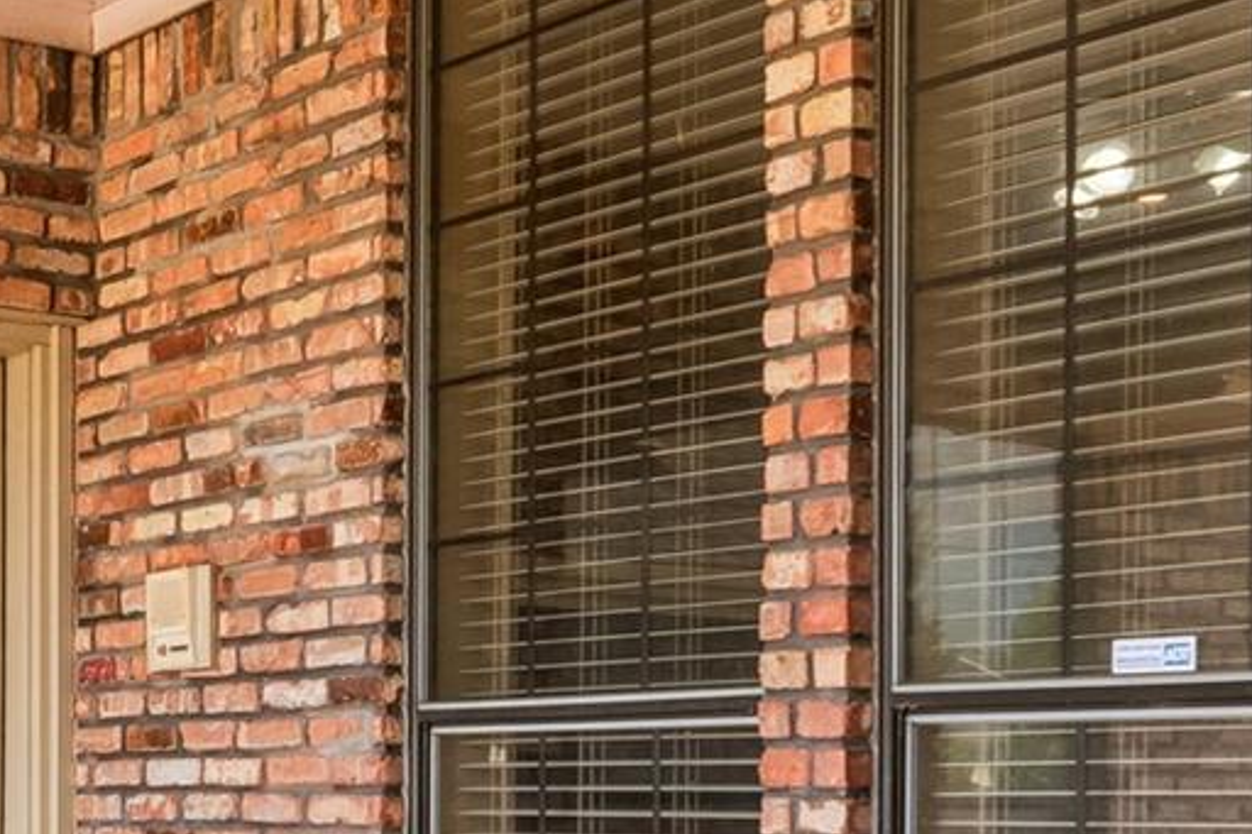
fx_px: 2294
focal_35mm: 66
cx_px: 49
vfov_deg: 20.0
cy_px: 822
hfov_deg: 28.9
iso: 100
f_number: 8
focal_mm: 11
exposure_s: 1/10
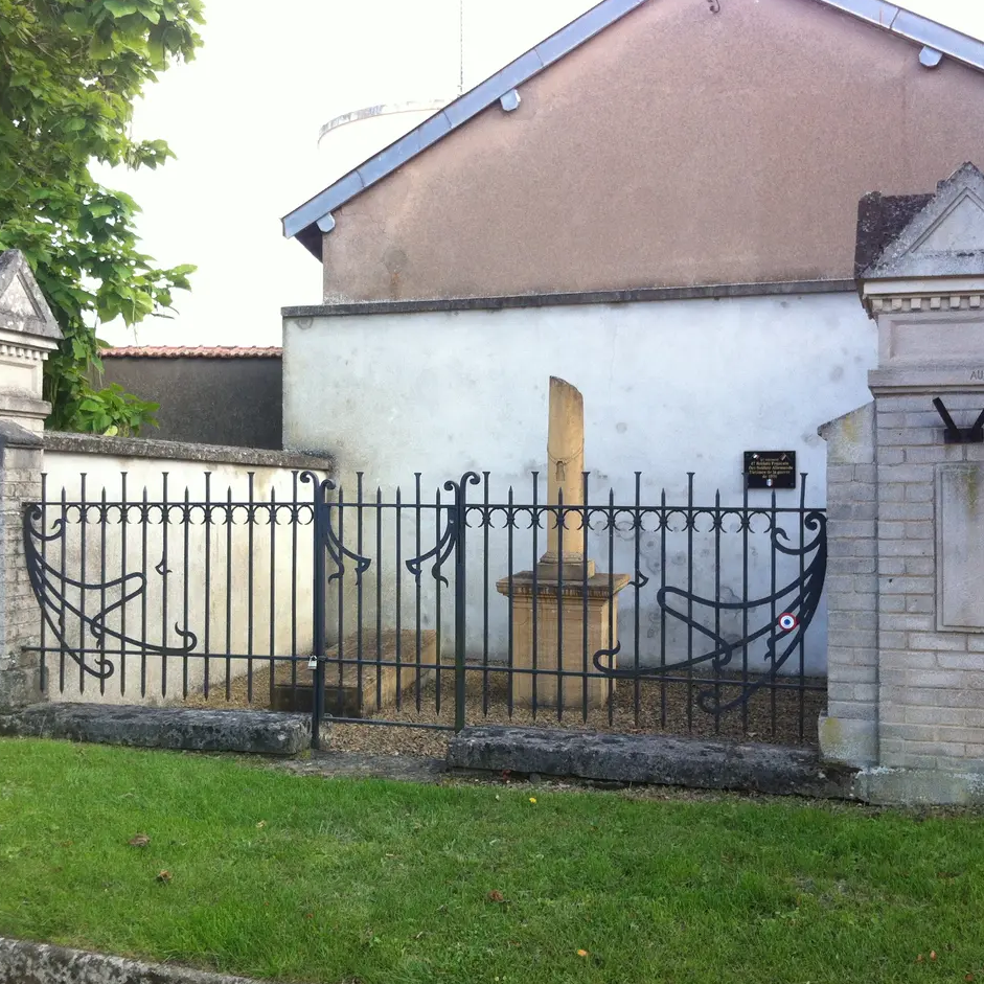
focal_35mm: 42
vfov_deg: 40.0
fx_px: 1351
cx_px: 461
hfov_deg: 40.0
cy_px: 494
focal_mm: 3.85
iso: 80
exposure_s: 1/120
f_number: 2.8
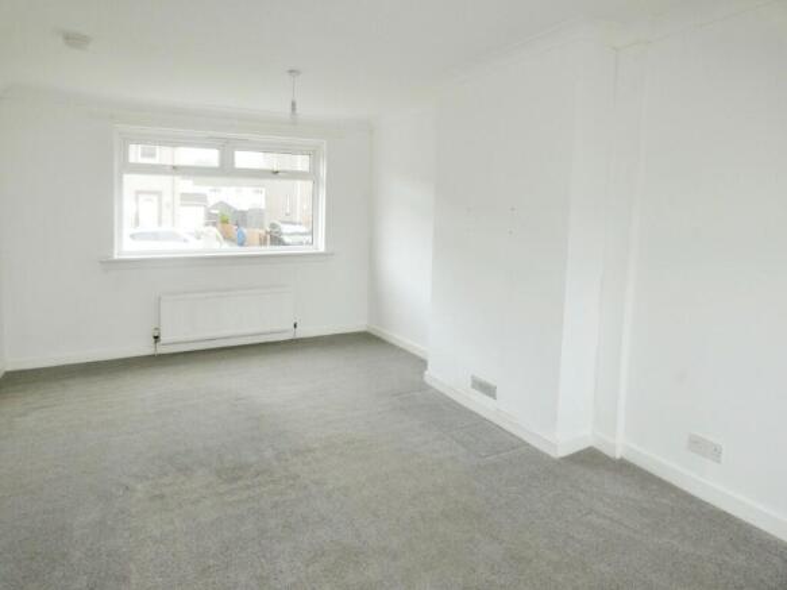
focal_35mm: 20
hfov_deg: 81.8
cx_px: 394
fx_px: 455
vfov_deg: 66.0
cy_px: 295
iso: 160
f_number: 2.8
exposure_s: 1/60
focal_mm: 3.6
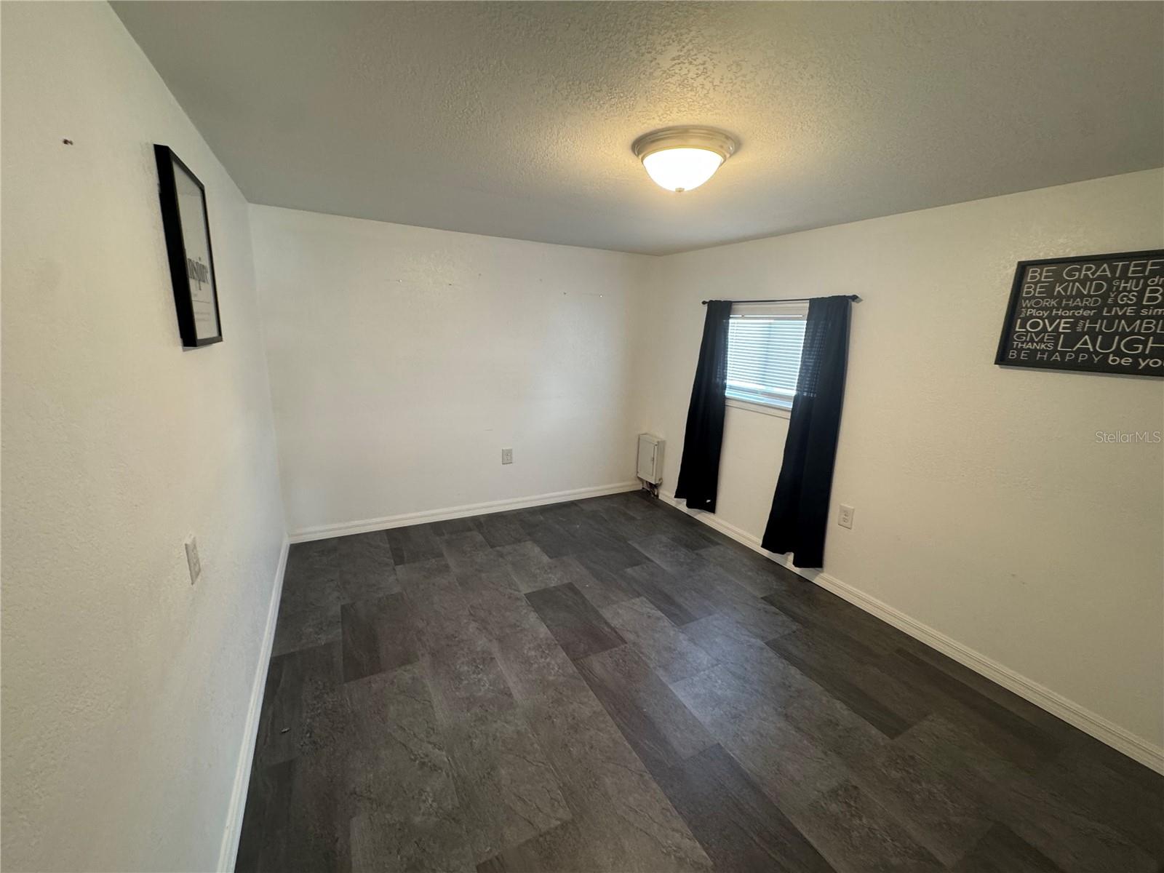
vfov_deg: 85.7
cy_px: 436
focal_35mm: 14
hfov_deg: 102.1
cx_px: 582
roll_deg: -2.4
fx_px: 471
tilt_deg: -13.8
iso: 250
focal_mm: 2.22
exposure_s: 1/60
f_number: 2.2
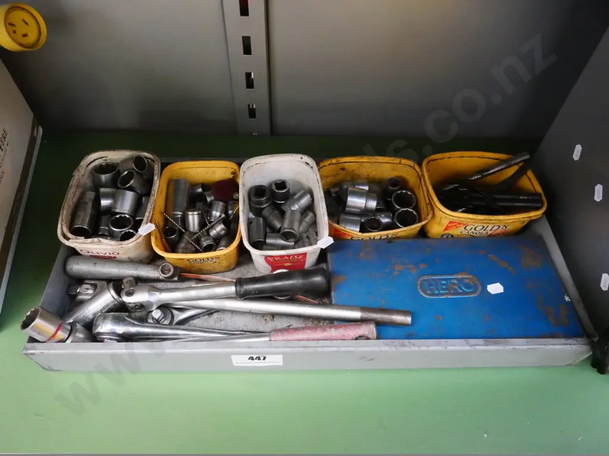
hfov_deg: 71.6
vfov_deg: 56.8
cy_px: 228
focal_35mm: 24
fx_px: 422
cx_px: 304
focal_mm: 12
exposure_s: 1/80
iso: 6400
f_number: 3.5
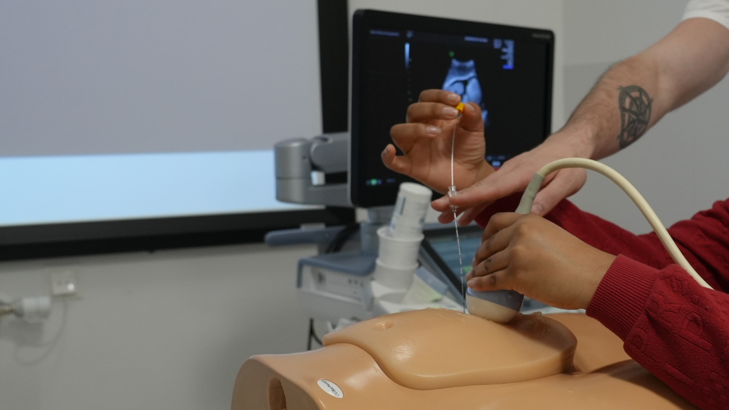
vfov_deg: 21.8
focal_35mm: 55
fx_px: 1063
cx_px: 618
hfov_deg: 36.1
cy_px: 243
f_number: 4
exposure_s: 1/160
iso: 1250
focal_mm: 24
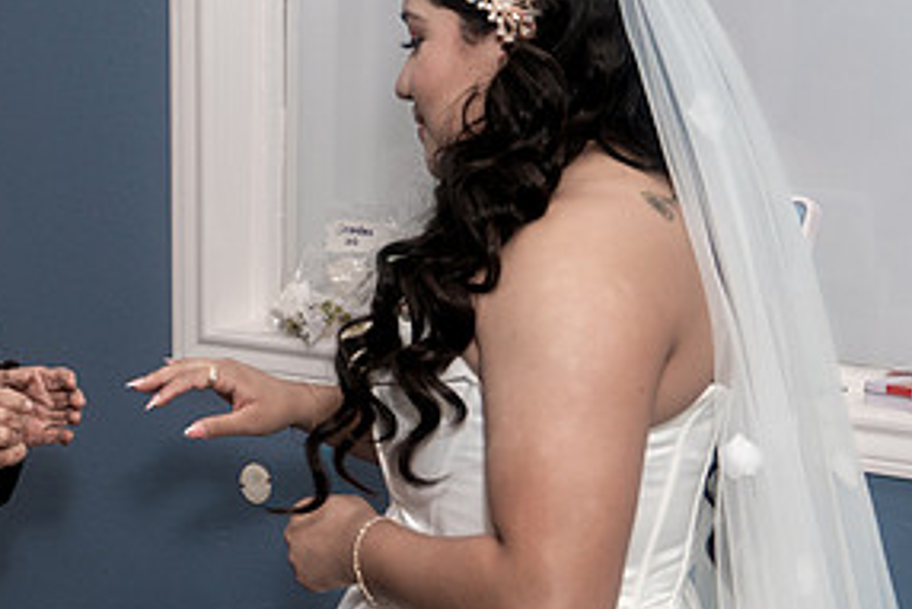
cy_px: 400
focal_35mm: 71
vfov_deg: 19.2
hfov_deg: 27.1
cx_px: 38
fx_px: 1799
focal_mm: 35
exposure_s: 1/250
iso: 640
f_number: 4
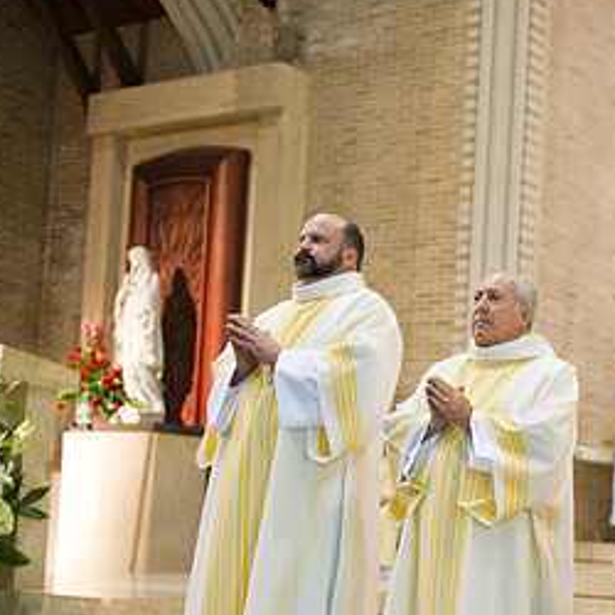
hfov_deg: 24.4
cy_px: 443
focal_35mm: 67
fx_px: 1347
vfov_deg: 25.5
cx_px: 637
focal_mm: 34
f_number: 2.8
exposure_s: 1/125
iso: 2000
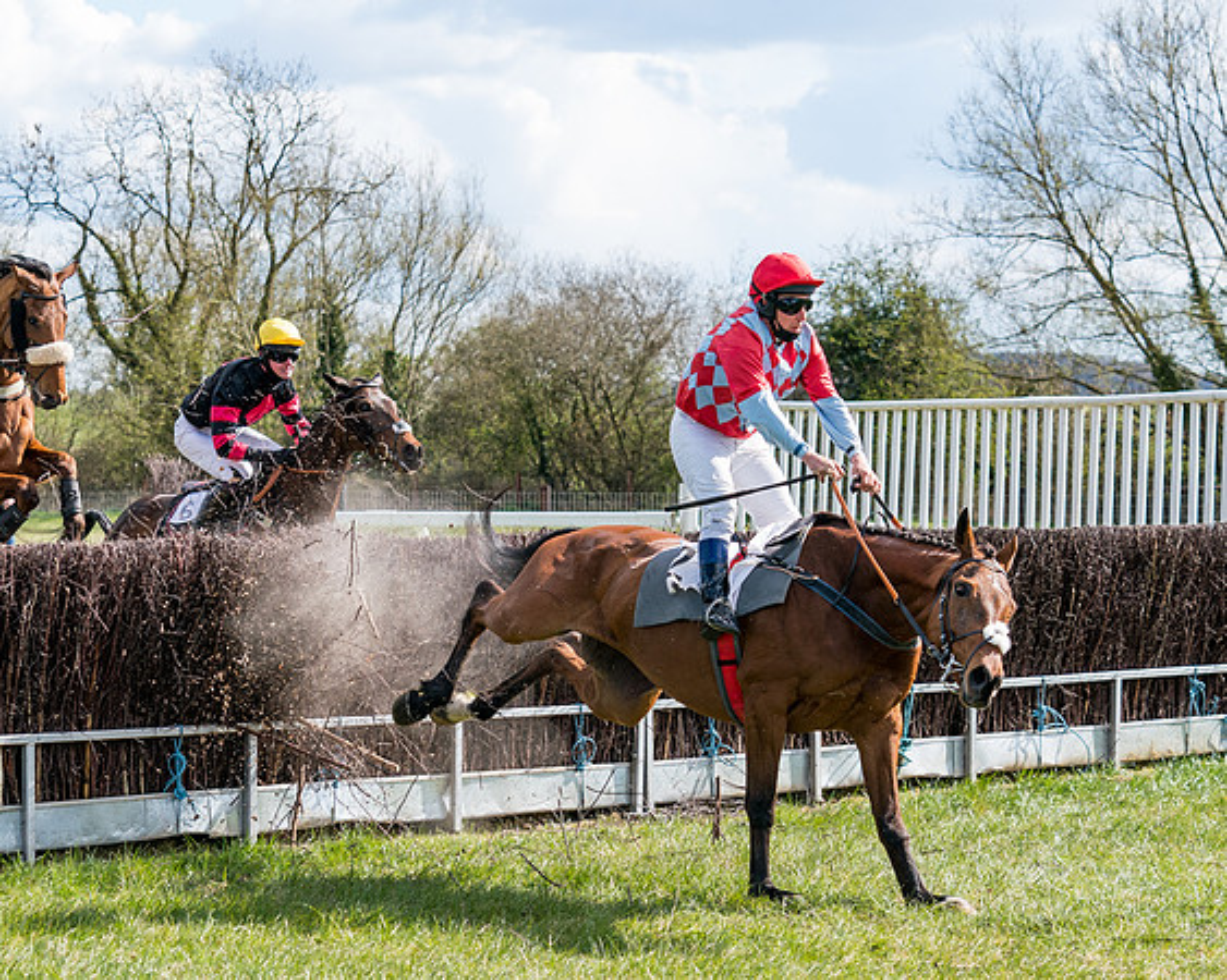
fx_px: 3896
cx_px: 658
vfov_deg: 14.3
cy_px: 501
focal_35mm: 107
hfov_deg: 17.9
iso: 400
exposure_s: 1/1600
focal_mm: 70
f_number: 4.5
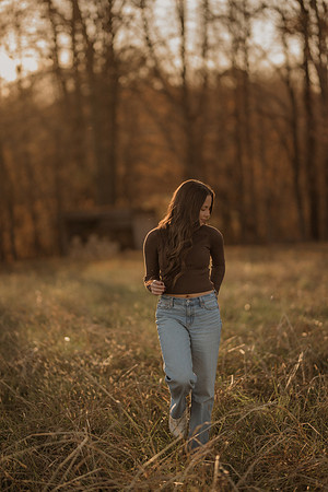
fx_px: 1162
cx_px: 164
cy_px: 246
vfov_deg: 23.9
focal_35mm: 85
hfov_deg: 16.1
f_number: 1.4
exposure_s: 1/1600
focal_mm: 85
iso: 200
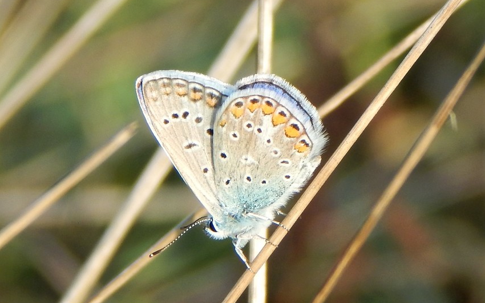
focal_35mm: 266
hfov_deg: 7.9
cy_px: 138
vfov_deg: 4.9
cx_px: 243
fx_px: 3515
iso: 125
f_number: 5.6
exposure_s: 1/200
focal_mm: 44.9
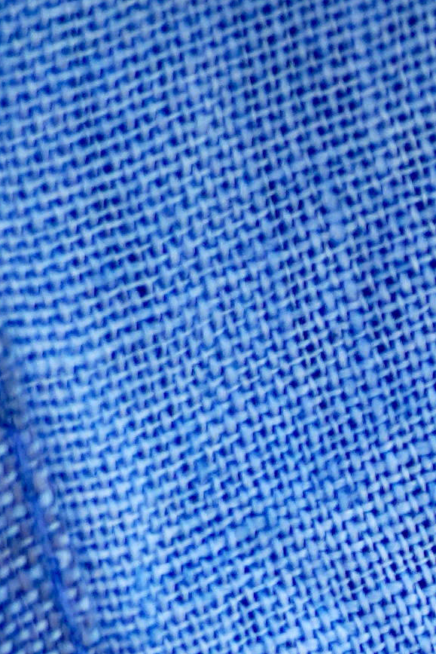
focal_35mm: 321
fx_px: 5837
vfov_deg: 5.8
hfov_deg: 4.1
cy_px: 2256
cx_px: 1398
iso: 100
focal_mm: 31
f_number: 5.6
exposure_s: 1/400
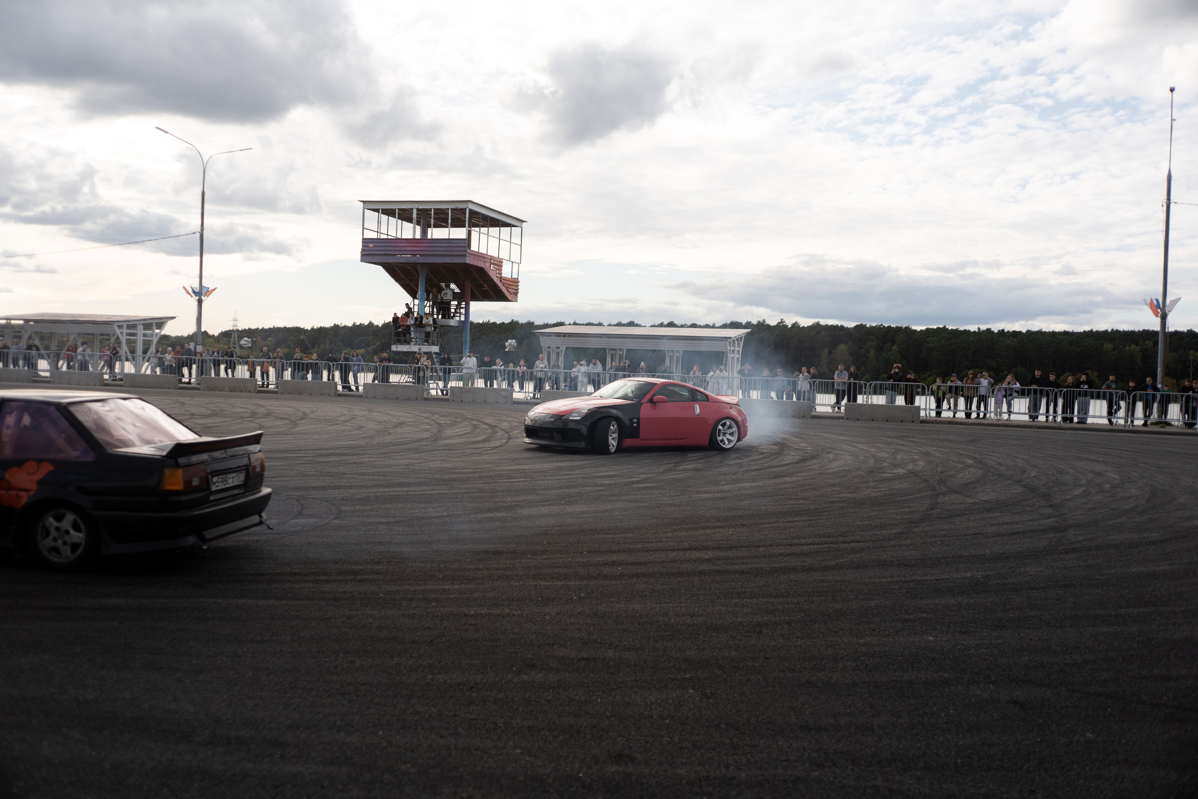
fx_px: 1165
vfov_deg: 37.9
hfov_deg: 54.4
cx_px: 599
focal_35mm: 35
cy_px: 400
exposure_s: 1/2500
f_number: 2.2
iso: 100
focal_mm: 35
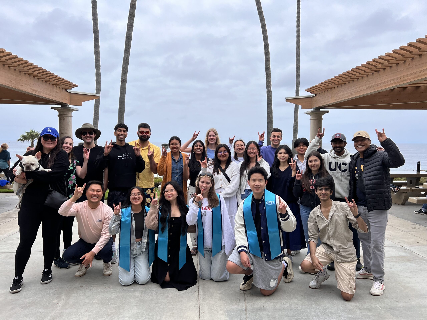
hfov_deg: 67.3
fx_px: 321
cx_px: 214
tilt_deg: -4.6
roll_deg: -0.7
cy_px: 160
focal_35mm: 26
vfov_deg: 53.1
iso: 50
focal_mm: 5.7
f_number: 1.5
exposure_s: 1/4444
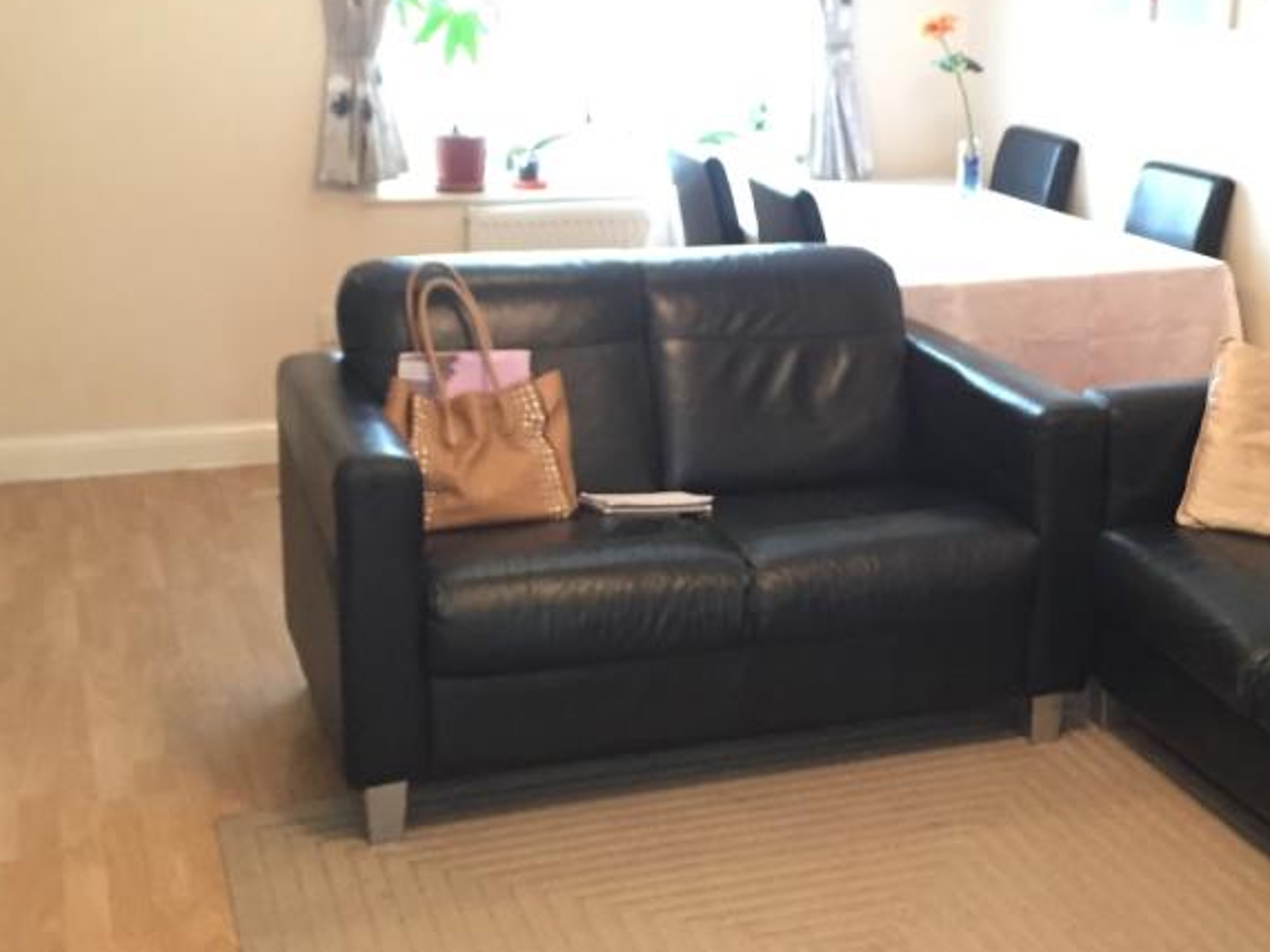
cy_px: 327
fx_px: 1907
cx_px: 845
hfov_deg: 36.5
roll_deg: -0.7
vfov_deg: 27.9
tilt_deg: -11.6
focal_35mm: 52
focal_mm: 4.15
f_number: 2.2
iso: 500
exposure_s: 1/17
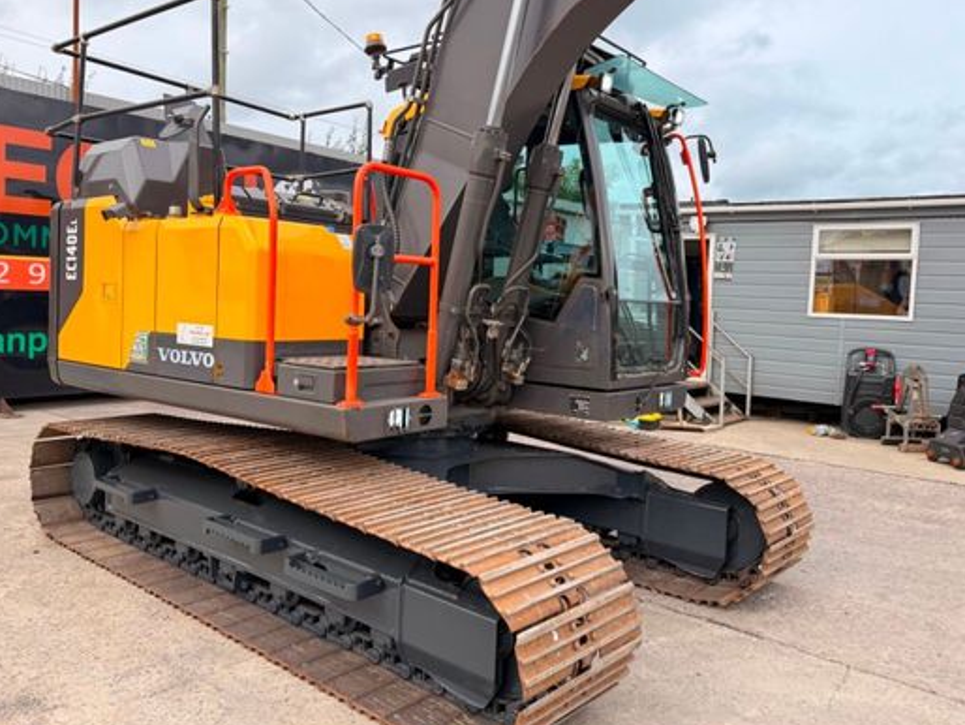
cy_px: 332
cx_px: 432
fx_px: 781
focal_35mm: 28
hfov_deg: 63.3
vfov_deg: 49.7
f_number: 1.78
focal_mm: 6.76
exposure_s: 1/1192
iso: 100
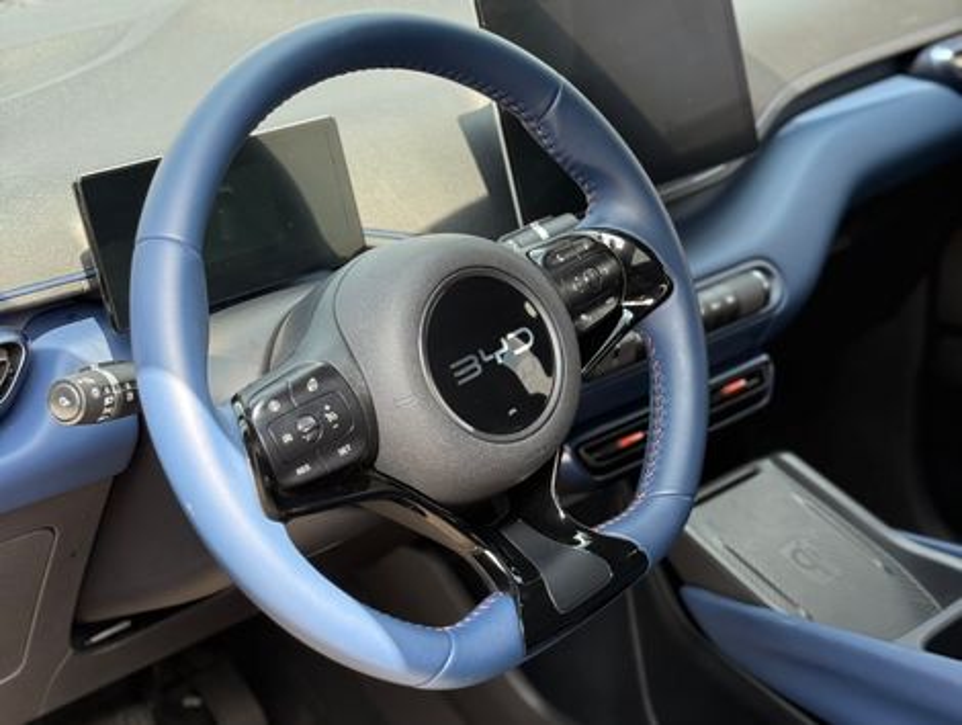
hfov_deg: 39.6
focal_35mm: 48
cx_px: 481
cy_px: 362
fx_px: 1336
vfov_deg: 30.3
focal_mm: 6.76
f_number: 1.78
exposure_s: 1/208
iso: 200
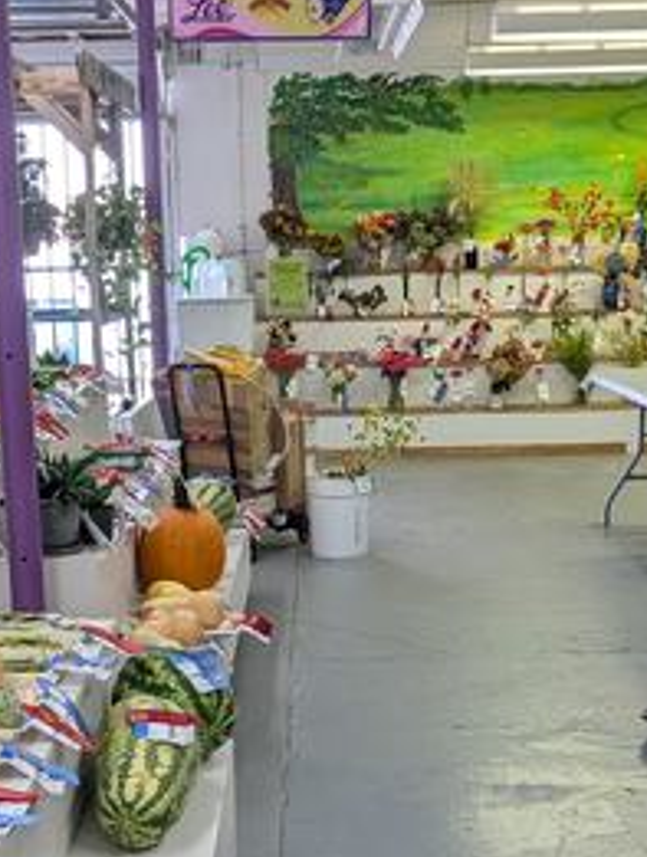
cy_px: 747
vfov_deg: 29.2
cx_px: 258
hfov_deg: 23.0
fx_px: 1588
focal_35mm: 64
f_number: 1.68
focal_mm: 6.9
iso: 62
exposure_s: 1/120
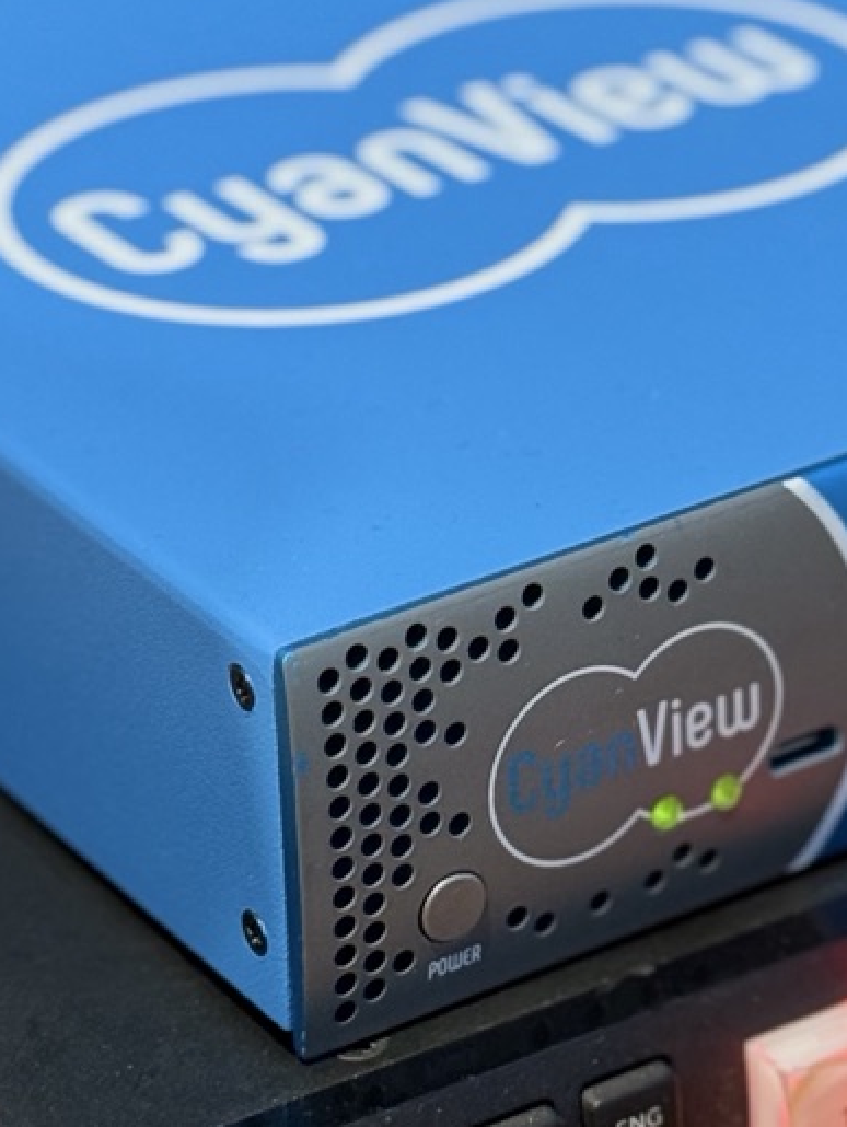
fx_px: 4855
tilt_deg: -24.8
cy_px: 295
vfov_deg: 13.2
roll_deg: -1.5
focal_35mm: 149
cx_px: 519
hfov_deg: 10.0
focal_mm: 6.76
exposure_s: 1/50
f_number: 1.78
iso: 160
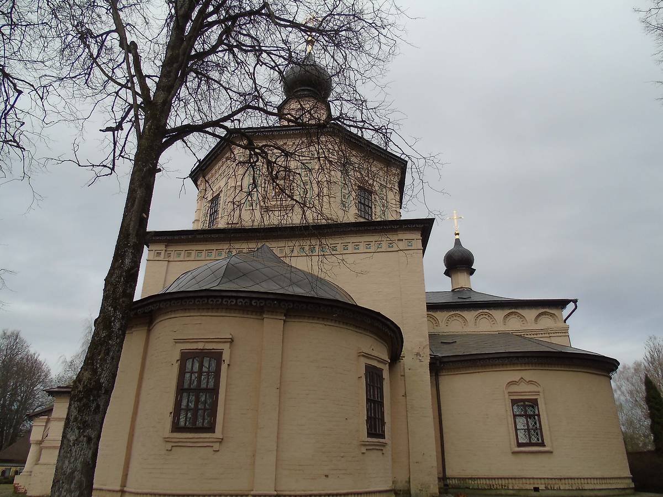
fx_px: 479
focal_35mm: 25
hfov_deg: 69.4
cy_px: 248
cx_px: 332
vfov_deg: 54.9
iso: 80
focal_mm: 4.4
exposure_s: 1/640
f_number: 3.4
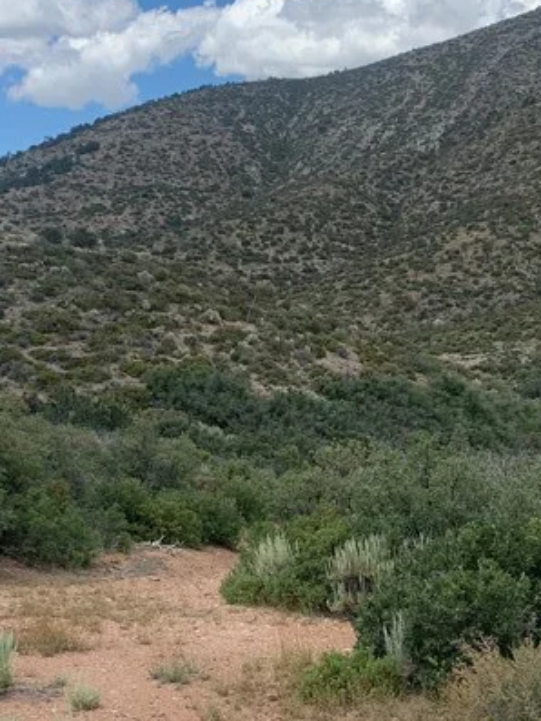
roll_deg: -2.6
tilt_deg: -5.9
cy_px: 499
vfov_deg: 28.7
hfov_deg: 21.9
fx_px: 1395
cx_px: 363
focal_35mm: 67
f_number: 1.8
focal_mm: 4.25
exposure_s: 1/1845
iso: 25
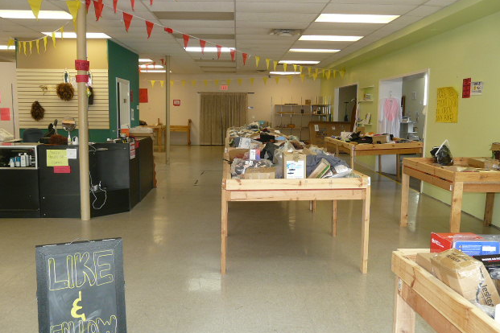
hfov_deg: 61.9
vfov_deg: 43.6
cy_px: 163
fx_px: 417
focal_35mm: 30
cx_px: 244
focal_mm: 4.6
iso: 100
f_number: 2.8
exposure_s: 1/30
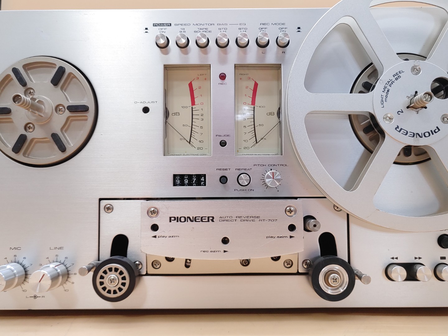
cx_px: 224
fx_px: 362
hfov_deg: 63.4
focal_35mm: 28
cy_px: 168
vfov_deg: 49.7
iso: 100
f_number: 1.8
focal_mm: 4.36
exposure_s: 1/120
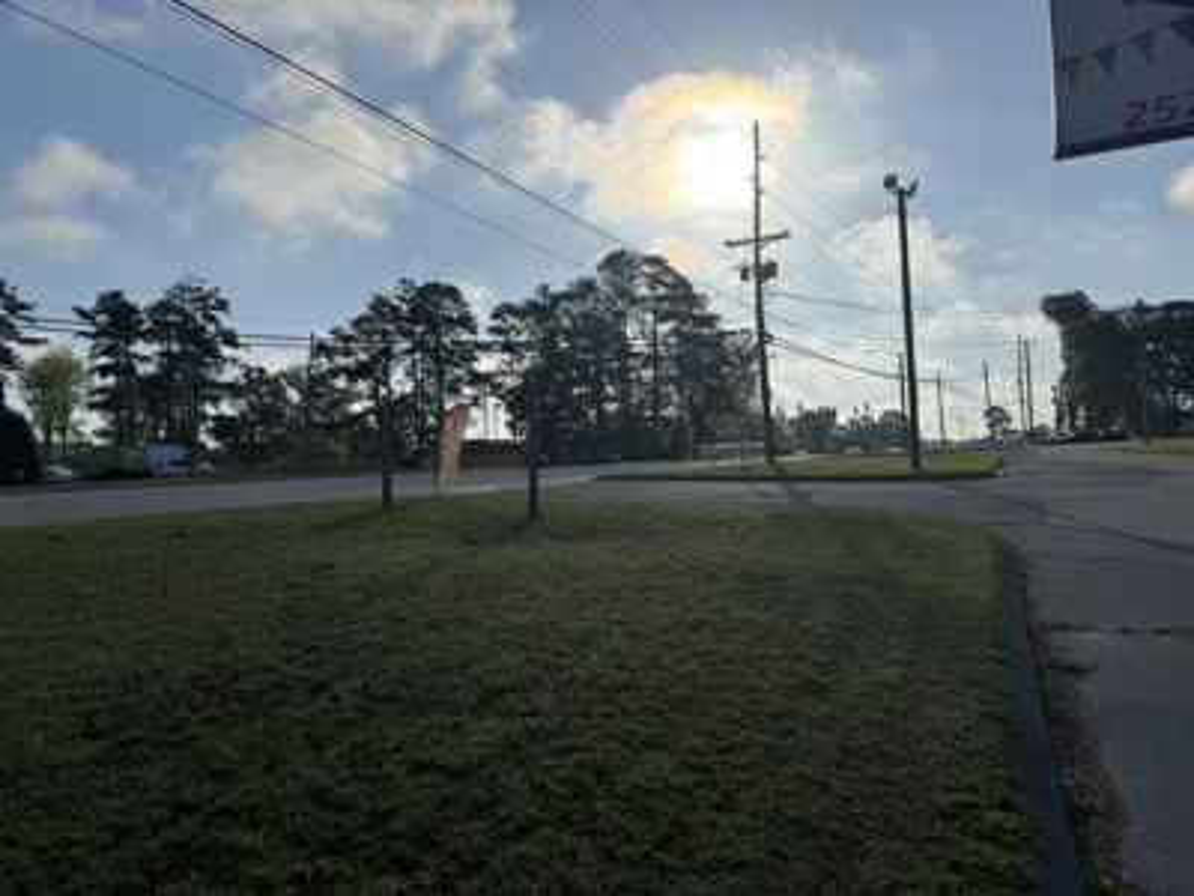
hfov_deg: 71.6
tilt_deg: +0.7
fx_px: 828
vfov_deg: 56.8
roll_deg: +3.3
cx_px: 597
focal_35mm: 24
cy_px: 448
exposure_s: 1/14286
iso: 64
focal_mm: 6.76
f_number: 1.78
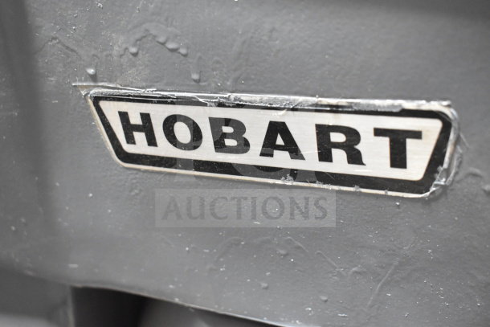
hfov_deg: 43.6
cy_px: 164
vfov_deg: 29.9
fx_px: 613
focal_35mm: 45
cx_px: 245
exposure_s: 1/50
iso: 4500
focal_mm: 30
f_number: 4.2
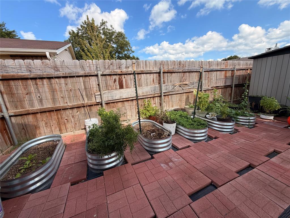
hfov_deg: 102.1
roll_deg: +4.0
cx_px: 145
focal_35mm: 14
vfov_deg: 85.7
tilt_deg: -14.2
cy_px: 109
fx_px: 117
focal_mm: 2.22
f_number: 2.2
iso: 40
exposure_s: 1/694
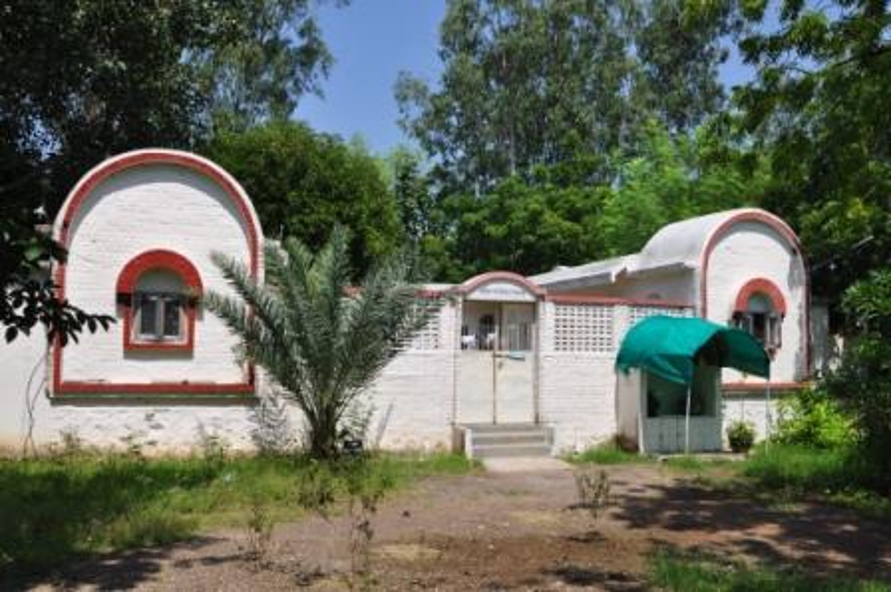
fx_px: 779
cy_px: 296
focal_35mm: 32
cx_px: 446
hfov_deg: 59.5
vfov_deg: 41.7
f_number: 10
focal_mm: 21
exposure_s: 1/320
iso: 200
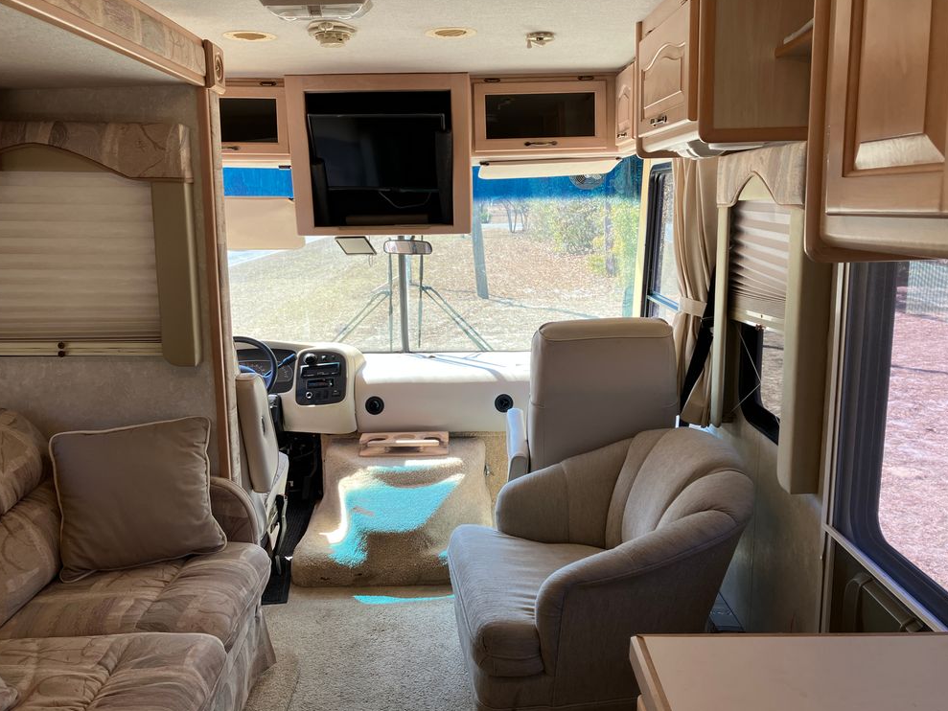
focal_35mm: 29
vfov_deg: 48.2
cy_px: 355
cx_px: 477
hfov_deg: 61.7
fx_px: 794
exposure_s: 1/121
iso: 25
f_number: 1.8
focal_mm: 3.99
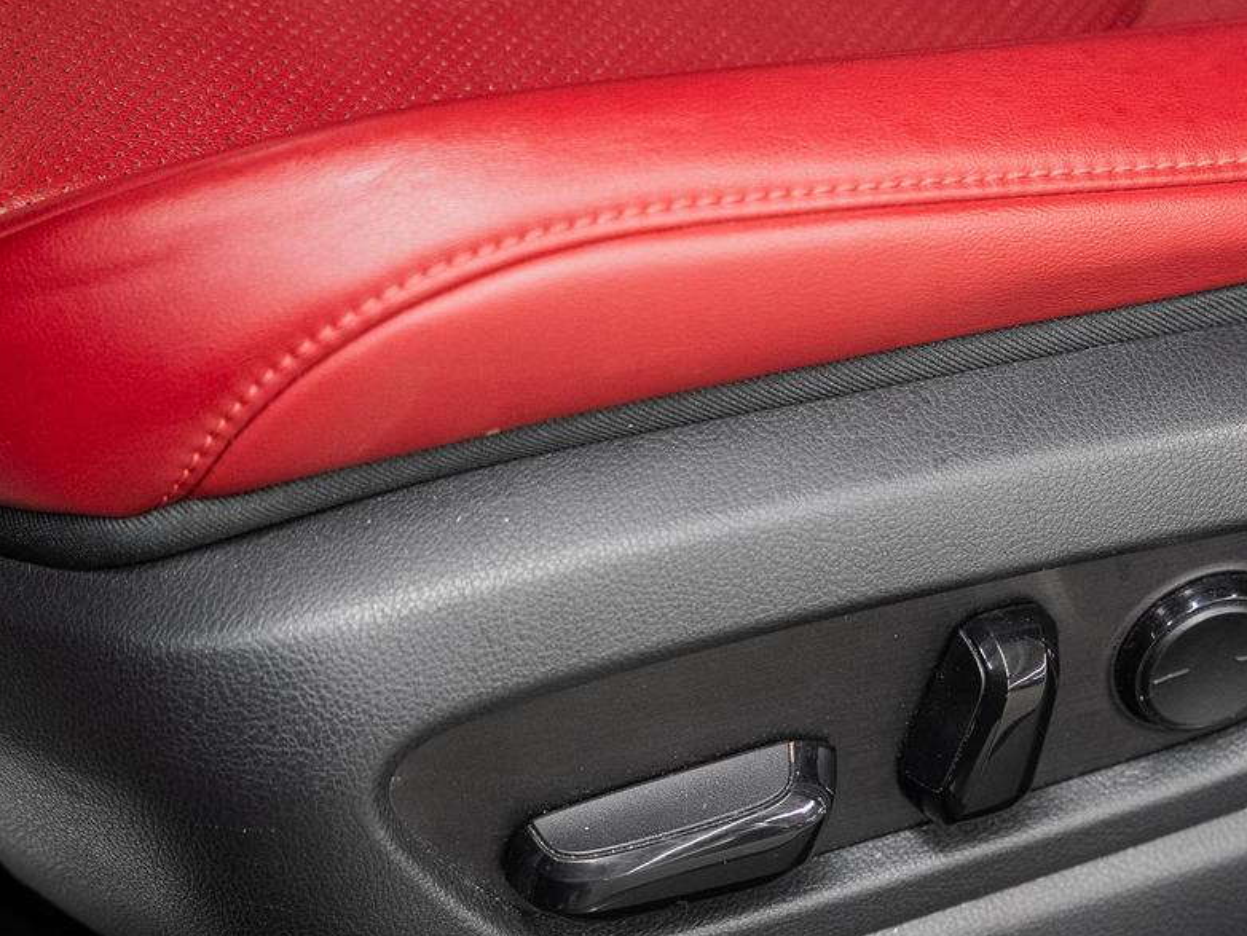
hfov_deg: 17.4
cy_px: 769
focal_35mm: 112
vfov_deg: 13.2
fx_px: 4036
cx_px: 985
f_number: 3.2
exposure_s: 1/40
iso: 1000
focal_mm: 54.6
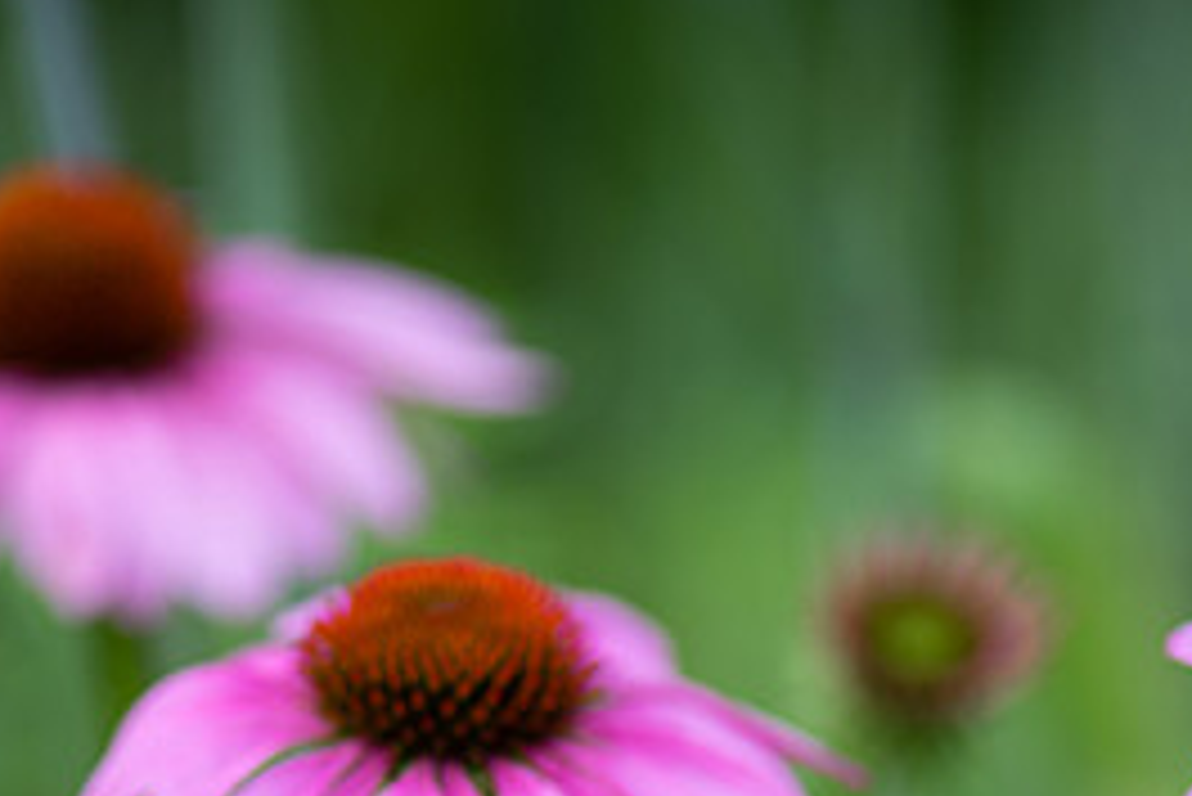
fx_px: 8183
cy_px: 845
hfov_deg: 8.3
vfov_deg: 5.6
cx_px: 772
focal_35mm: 247
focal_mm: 105
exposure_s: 1/30
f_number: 3
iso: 64
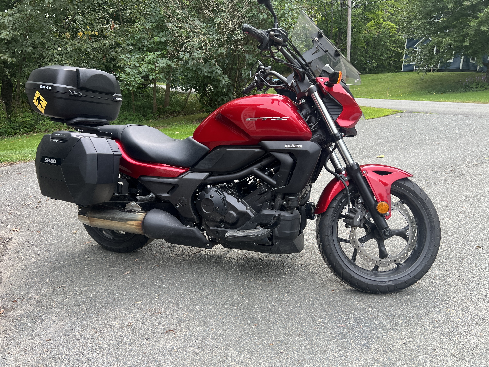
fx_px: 367
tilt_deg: -13.9
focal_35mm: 26
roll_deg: -1.6
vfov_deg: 53.1
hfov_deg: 67.3
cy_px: 184
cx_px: 244
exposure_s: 1/827
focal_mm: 5.7
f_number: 1.5
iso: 50
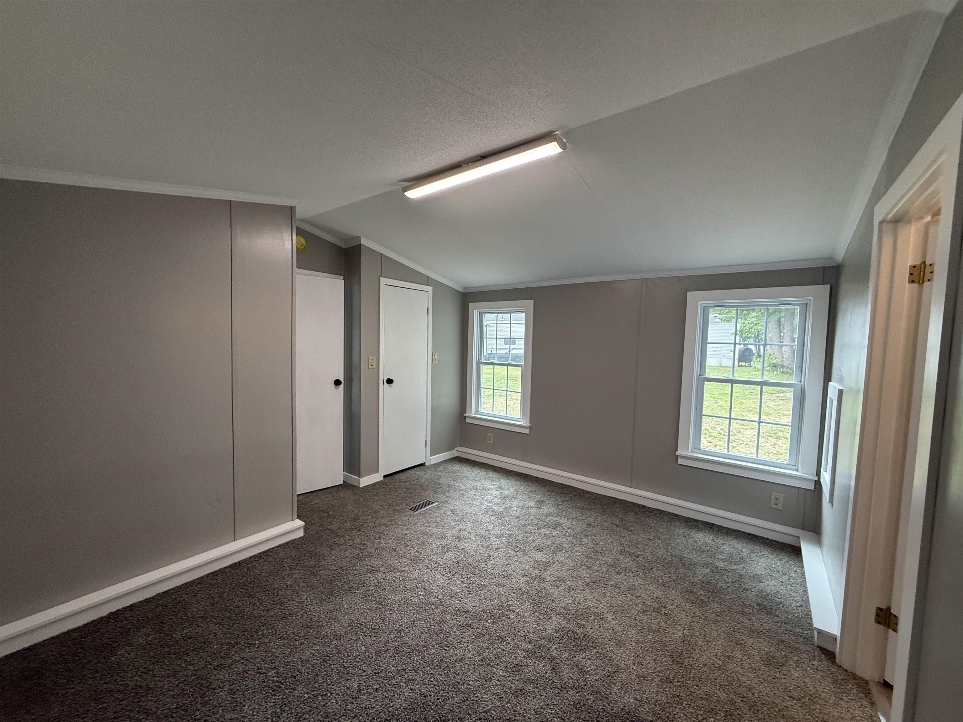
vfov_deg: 85.7
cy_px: 361
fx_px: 389
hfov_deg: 102.1
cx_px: 482
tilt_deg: -3.3
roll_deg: -1.2
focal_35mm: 14
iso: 250
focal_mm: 2.22
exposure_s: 1/120
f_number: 2.2
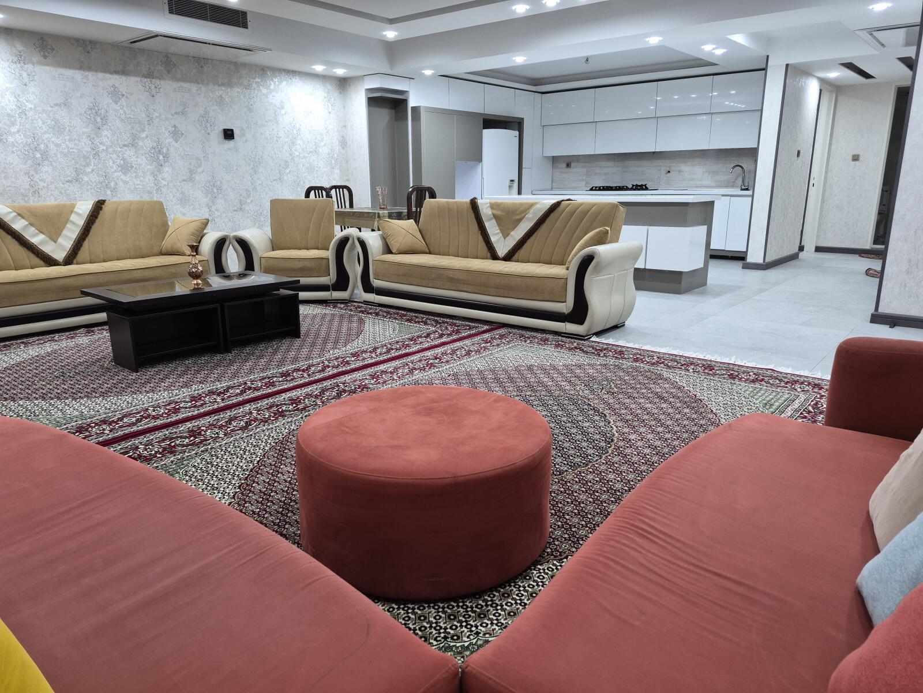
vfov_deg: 58.9
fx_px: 613
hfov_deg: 73.9
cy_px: 346
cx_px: 462
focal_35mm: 23
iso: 200
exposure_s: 1/100
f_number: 1.8
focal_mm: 5.4
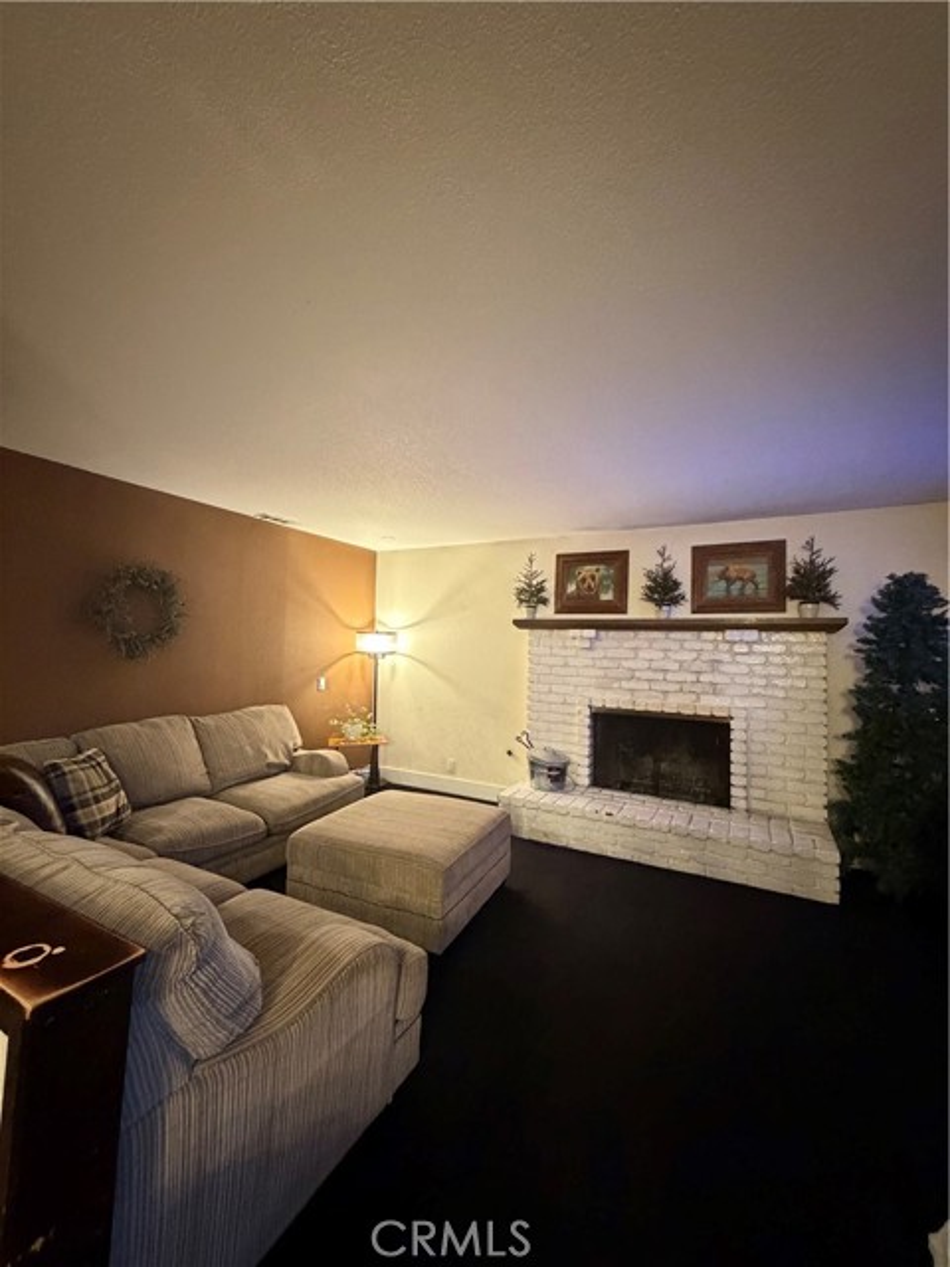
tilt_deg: +2.5
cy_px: 634
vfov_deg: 102.1
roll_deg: -1.5
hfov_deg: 85.7
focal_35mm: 14
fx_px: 512
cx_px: 475
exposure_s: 1/40
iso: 1000
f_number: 2.2
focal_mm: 2.22
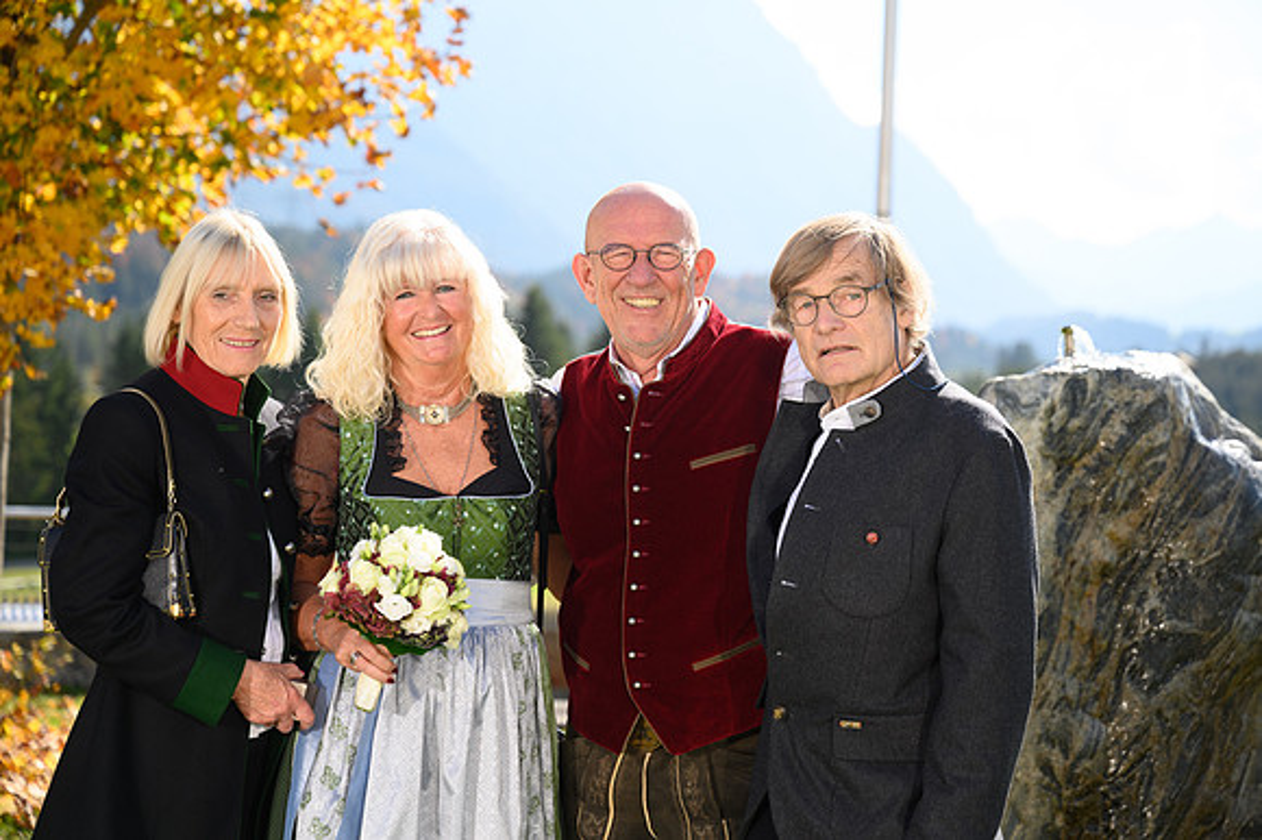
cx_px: 631
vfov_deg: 20.0
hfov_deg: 29.7
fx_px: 2382
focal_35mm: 68
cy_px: 420
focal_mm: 68
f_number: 3.5
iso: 100
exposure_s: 1/640
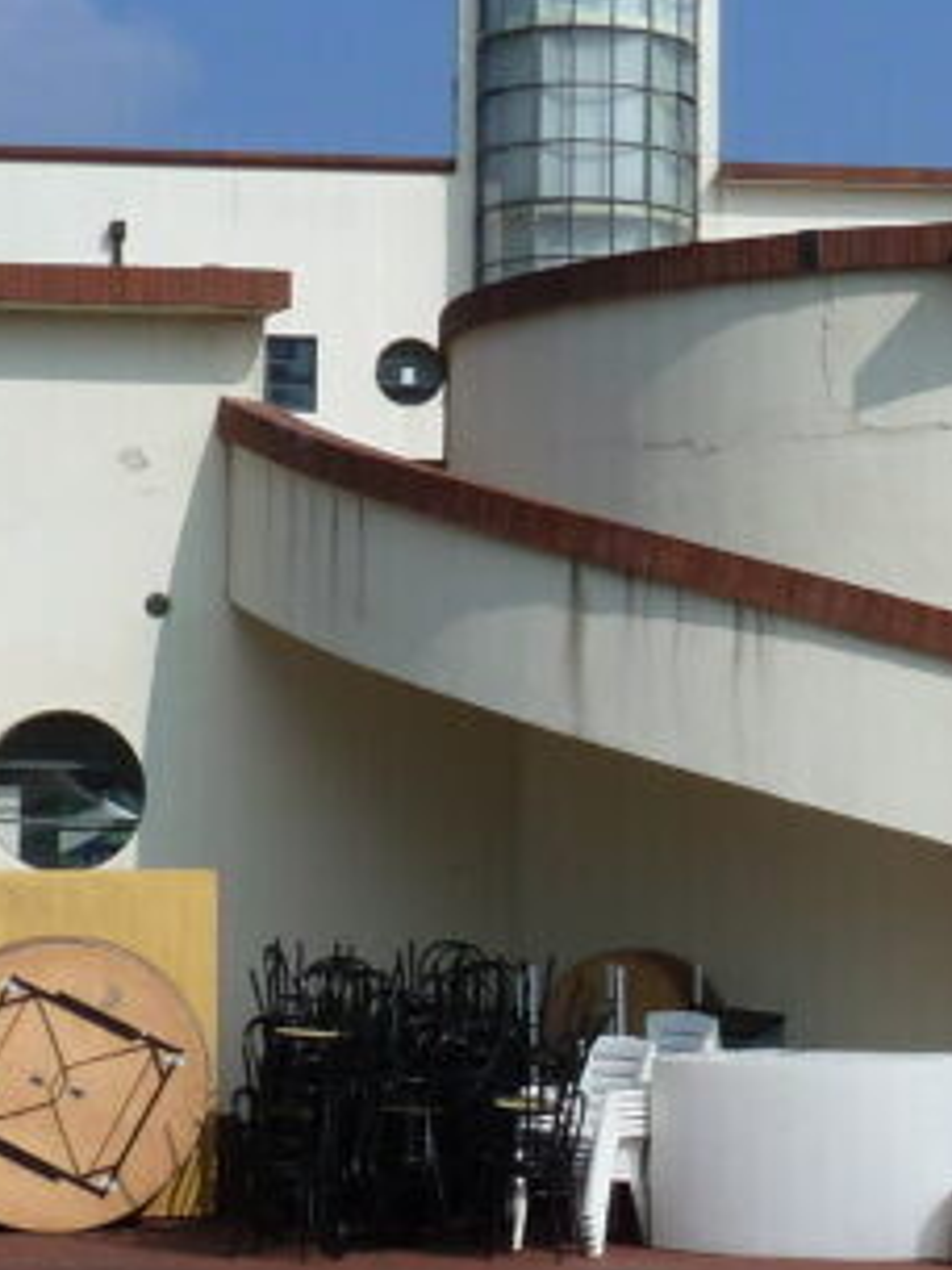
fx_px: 3704
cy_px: 631
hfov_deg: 14.4
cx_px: 977
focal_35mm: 101
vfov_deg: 19.4
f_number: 5.6
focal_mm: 5
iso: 80
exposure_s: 1/640
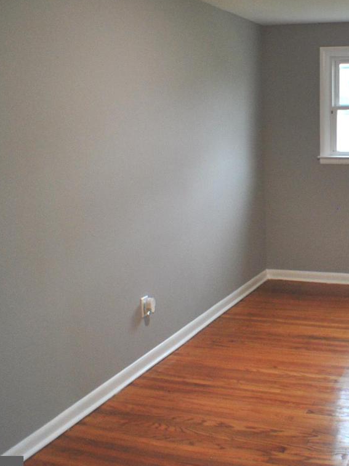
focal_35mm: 55
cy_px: 190
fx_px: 739
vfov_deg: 34.8
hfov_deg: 24.9
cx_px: 371
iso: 400
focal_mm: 20
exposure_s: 1/50
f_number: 3.8
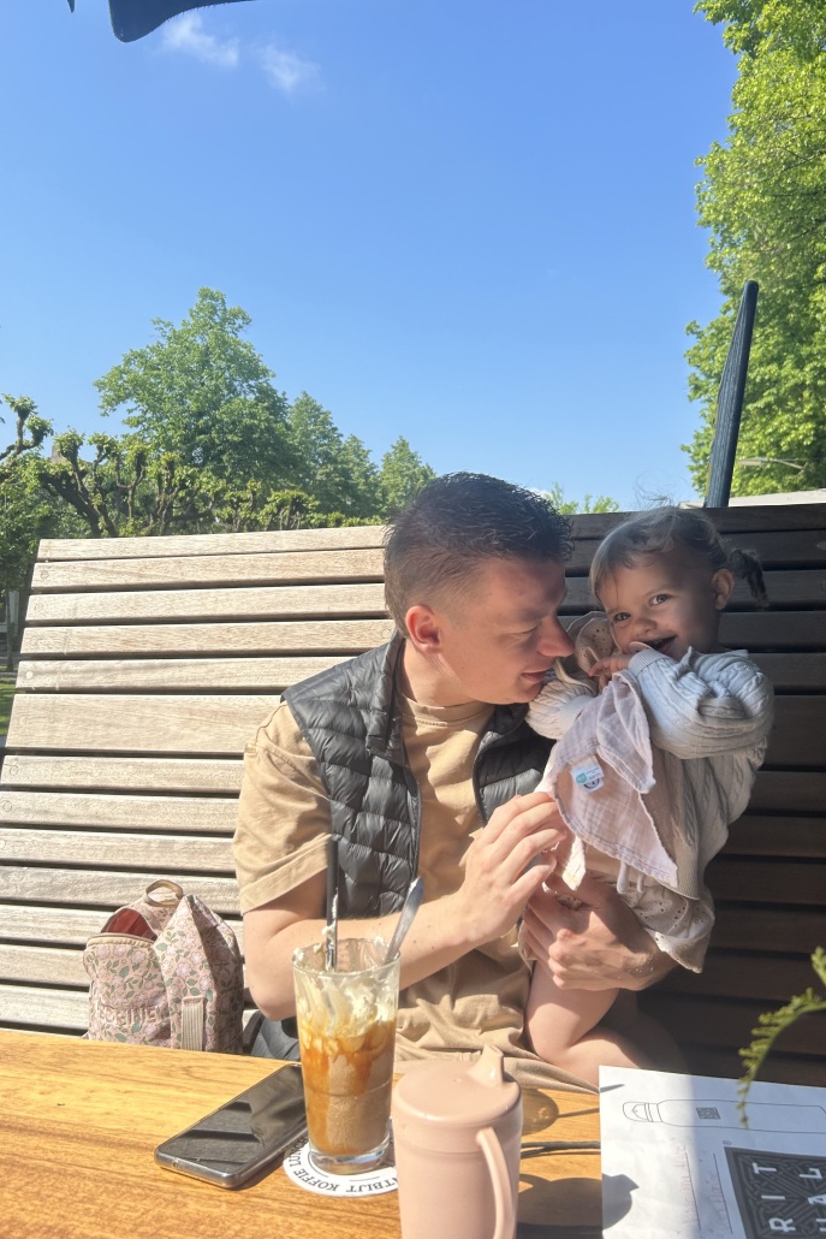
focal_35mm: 28
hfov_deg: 46.4
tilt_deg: +1.4
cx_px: 448
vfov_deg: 65.5
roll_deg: -1.8
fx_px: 963
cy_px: 604
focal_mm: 5.7
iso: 50
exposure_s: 1/2695
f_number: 1.5
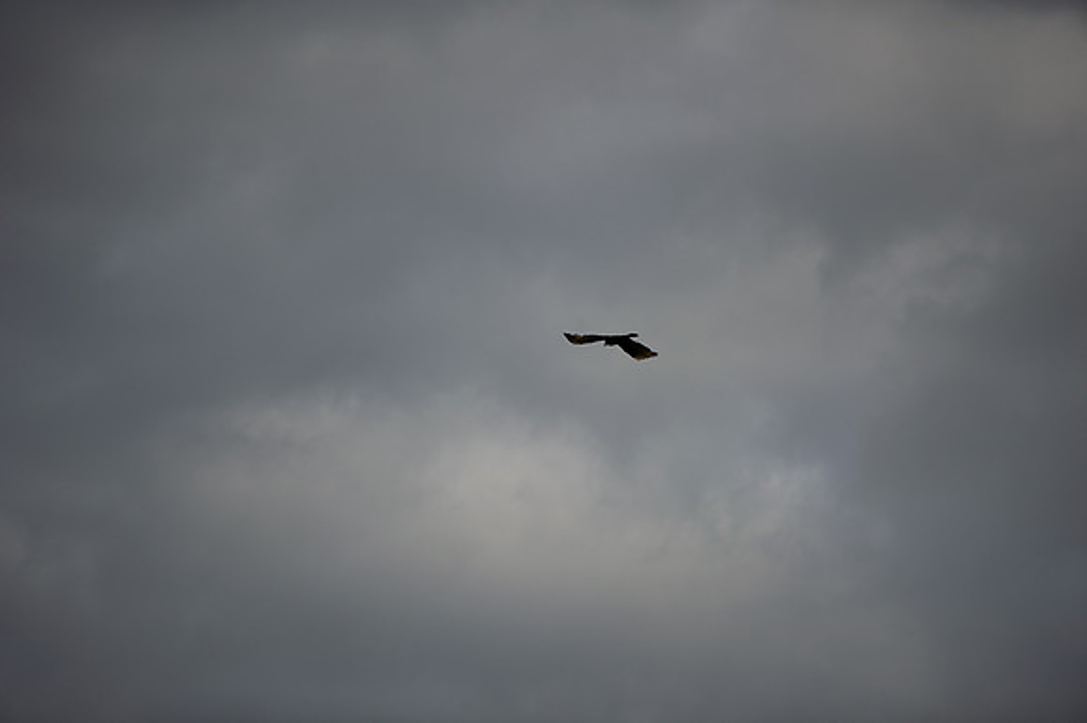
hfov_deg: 10.3
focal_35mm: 200
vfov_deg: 6.9
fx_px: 6035
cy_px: 362
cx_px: 544
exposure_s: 1/1600
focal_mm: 200
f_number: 2.8
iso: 200
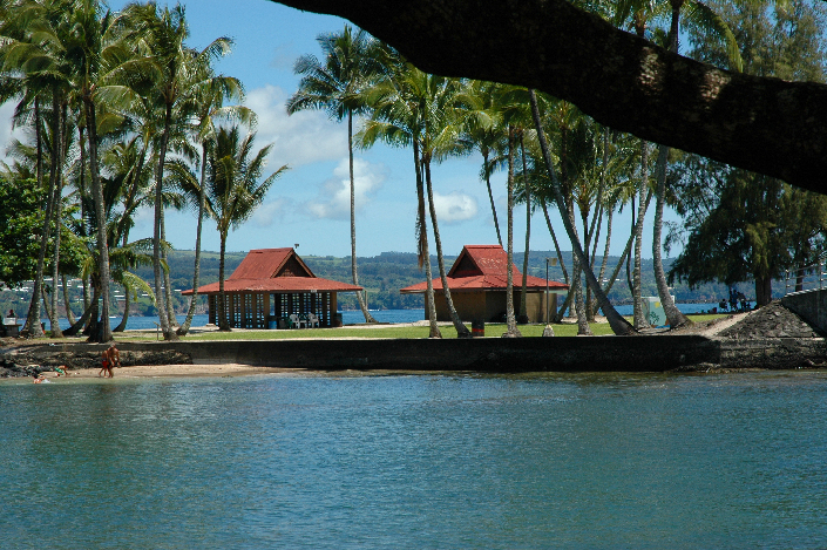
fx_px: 2479
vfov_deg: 12.7
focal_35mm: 108
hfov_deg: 18.9
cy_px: 281
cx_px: 421
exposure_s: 1/500
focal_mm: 70
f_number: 11
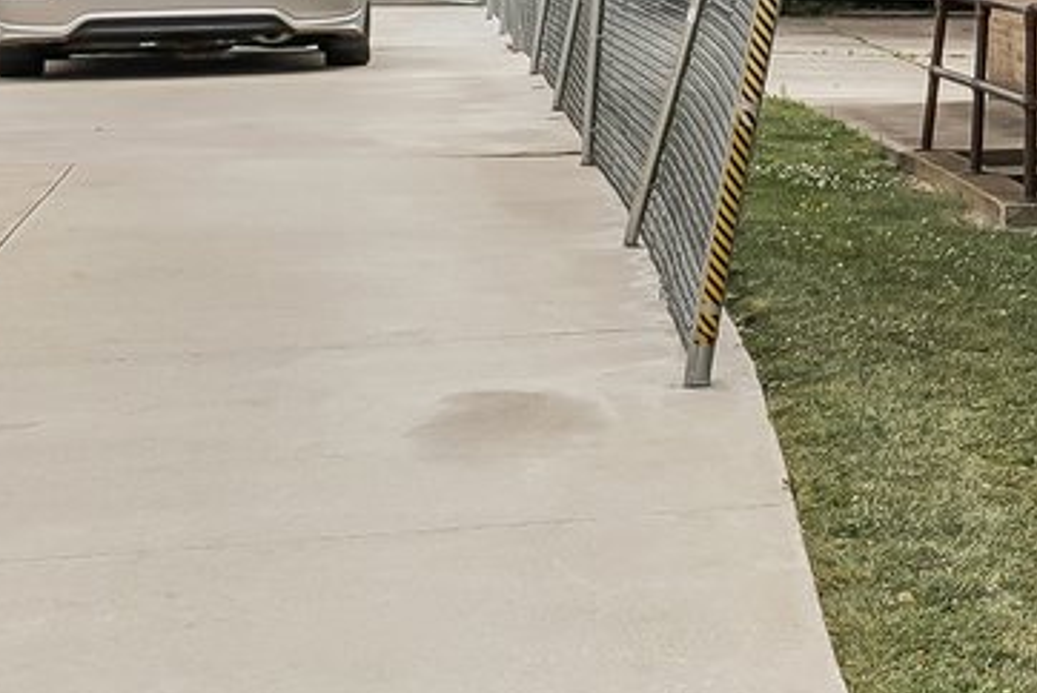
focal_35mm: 113
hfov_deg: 12.4
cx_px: 2750
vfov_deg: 11.8
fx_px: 3258
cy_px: -219
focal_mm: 20
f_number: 8
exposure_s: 1/125
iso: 100
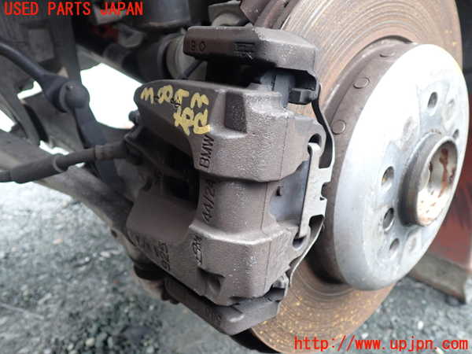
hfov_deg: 60.0
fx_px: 409
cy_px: 177
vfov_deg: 46.8
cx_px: 236
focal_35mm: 30
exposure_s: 1/30
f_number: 2.3
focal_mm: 5.4
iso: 200
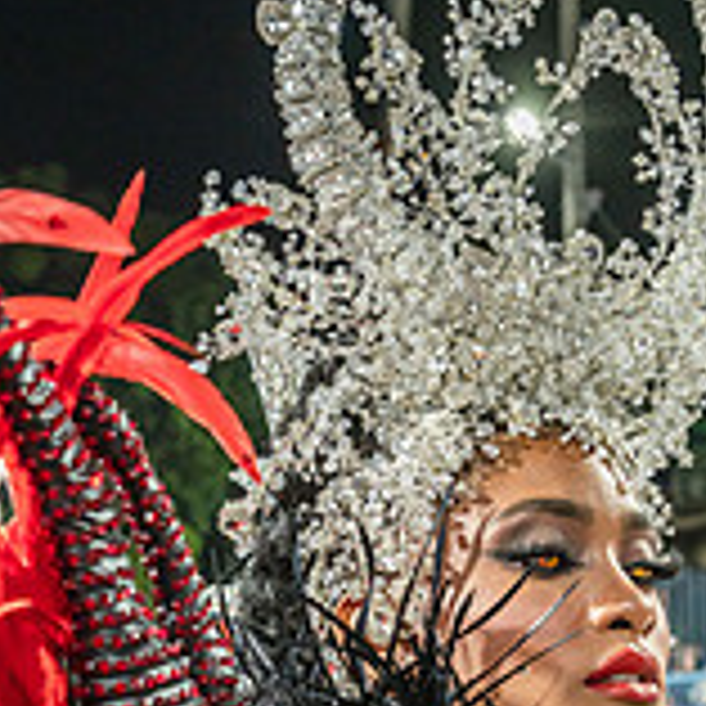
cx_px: 344
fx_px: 1684
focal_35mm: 73
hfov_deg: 23.7
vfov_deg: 22.6
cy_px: 737
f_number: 4
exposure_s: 1/320
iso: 2000
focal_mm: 30
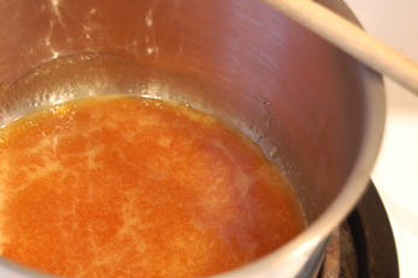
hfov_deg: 21.4
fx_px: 1099
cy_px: 132
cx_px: 132
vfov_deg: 14.4
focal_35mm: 95
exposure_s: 1/8
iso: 800
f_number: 5.3
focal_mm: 45
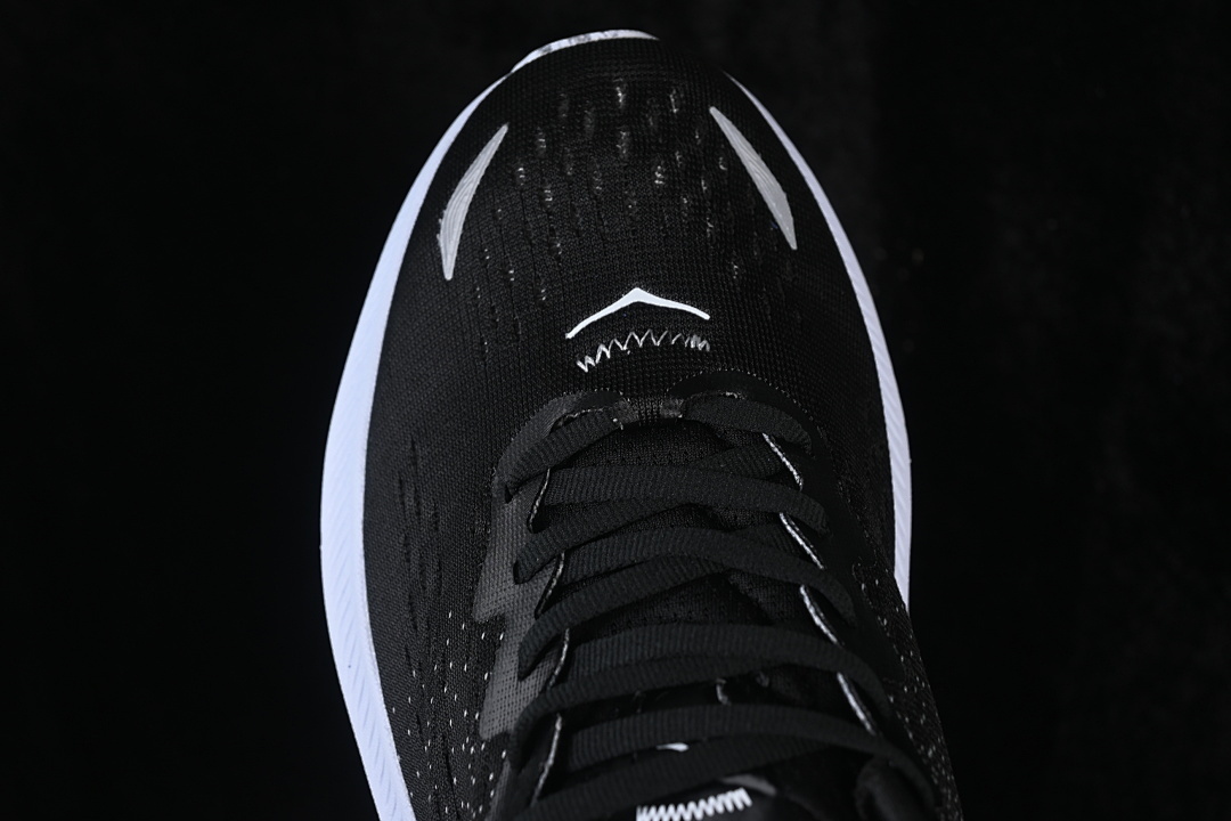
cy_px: 410
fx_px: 2564
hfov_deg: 27.0
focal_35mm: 75
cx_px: 616
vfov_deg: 18.2
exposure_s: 1/60
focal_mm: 50
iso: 160
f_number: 6.3
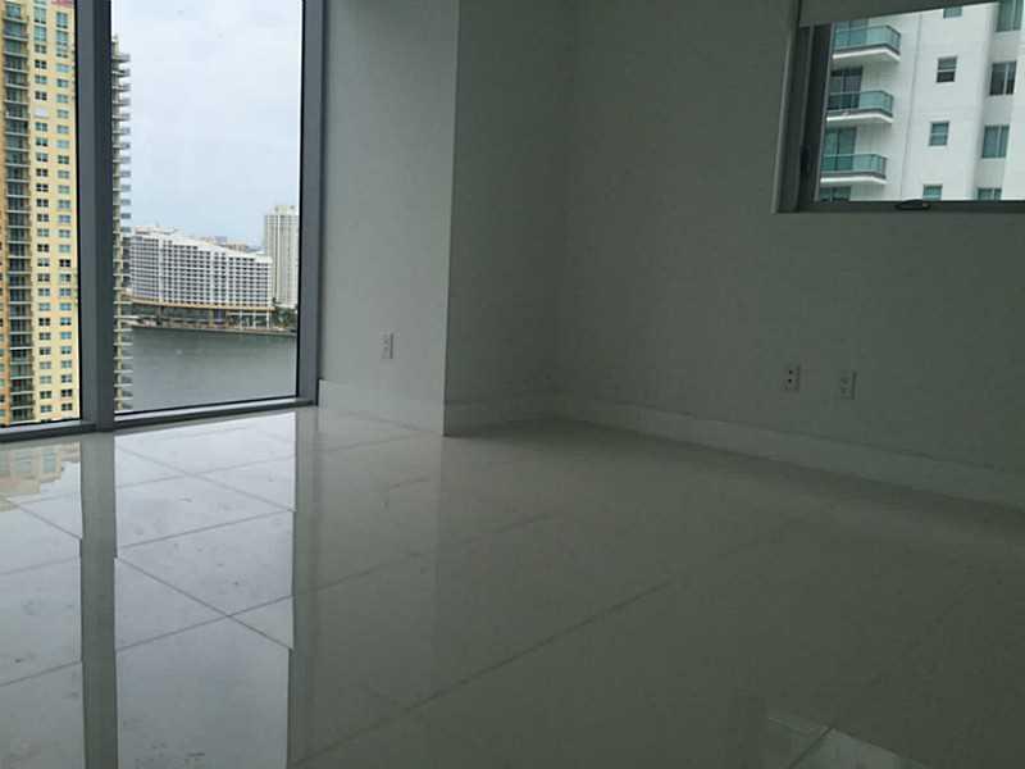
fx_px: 859
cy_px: 384
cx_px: 512
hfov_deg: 61.7
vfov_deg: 48.2
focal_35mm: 29
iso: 32
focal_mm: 4.15
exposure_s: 1/824
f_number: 2.2
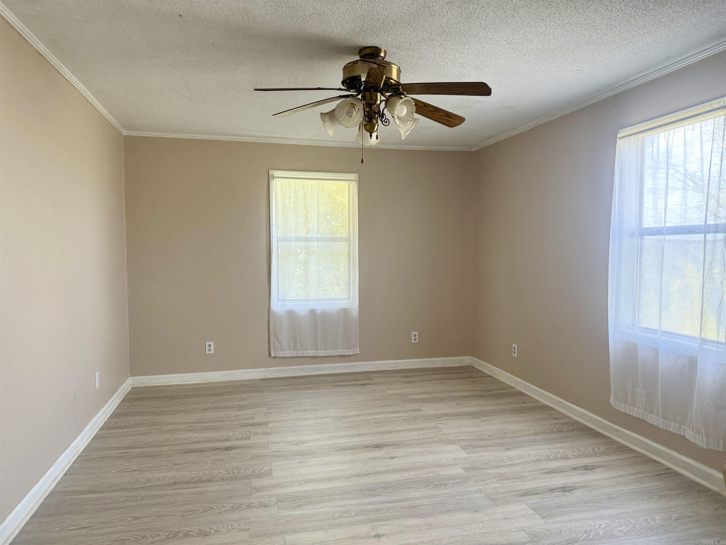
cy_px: 272
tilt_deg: -2.4
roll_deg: -0.8
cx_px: 363
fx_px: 503
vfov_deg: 56.8
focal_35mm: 24
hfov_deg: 71.6
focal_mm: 6.76
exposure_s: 1/121
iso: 160
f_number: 1.78
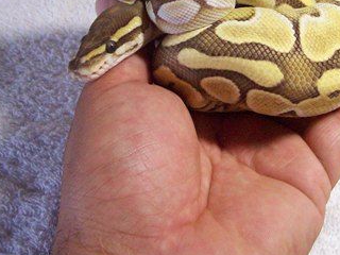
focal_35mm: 72
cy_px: 10
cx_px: 180
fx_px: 707
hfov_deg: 27.0
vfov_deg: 19.9
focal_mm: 6
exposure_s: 1/23
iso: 160
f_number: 2.7
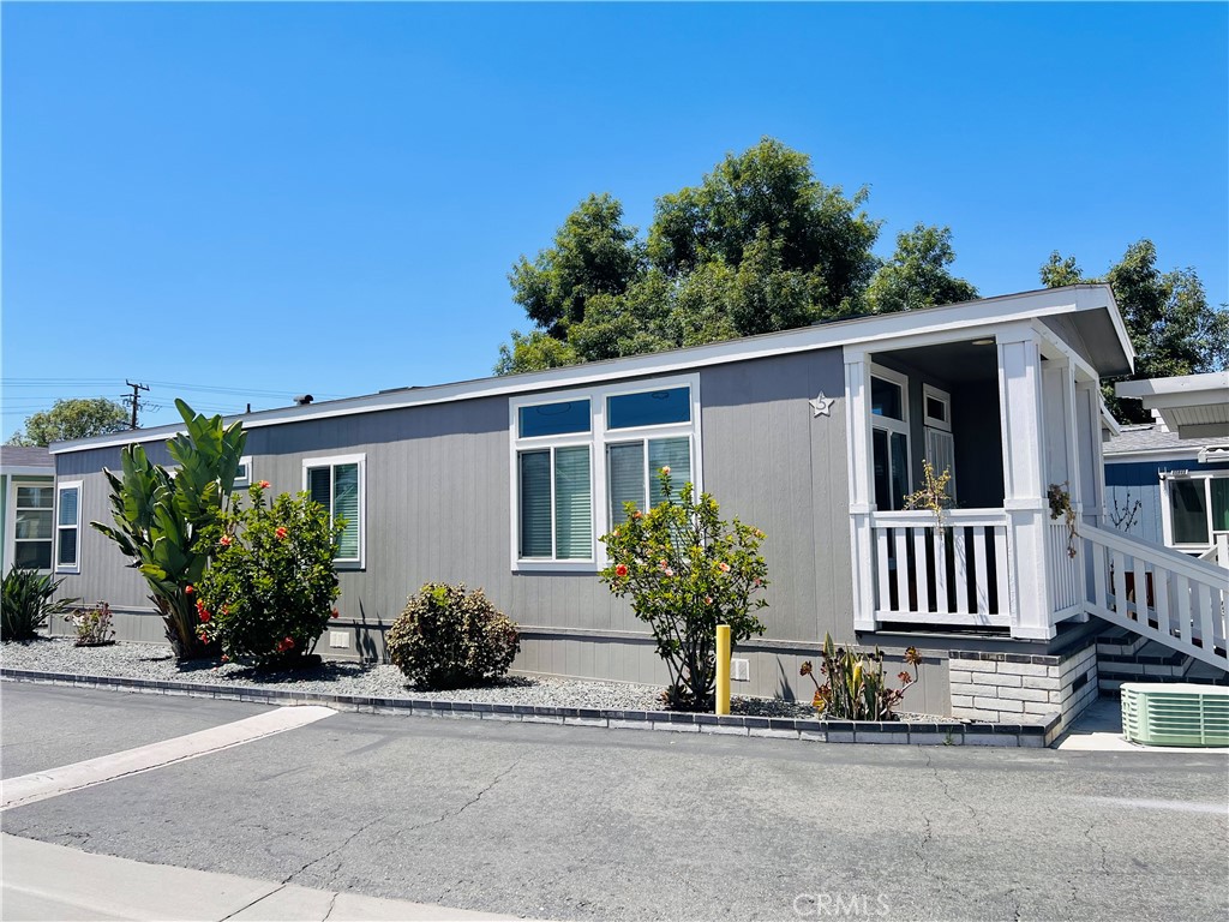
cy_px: 461
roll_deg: +0.9
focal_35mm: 26
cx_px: 614
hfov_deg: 67.3
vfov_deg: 53.1
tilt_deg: +4.2
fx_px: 923
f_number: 1.5
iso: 50
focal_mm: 5.7
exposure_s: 1/3831
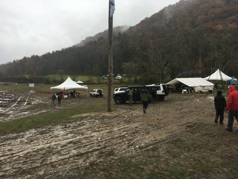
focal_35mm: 29
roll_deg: +0.3
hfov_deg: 61.7
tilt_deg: -1.8
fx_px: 199
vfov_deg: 48.2
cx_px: 119
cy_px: 90
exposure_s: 1/154
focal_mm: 4.15
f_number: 2.2
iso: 25
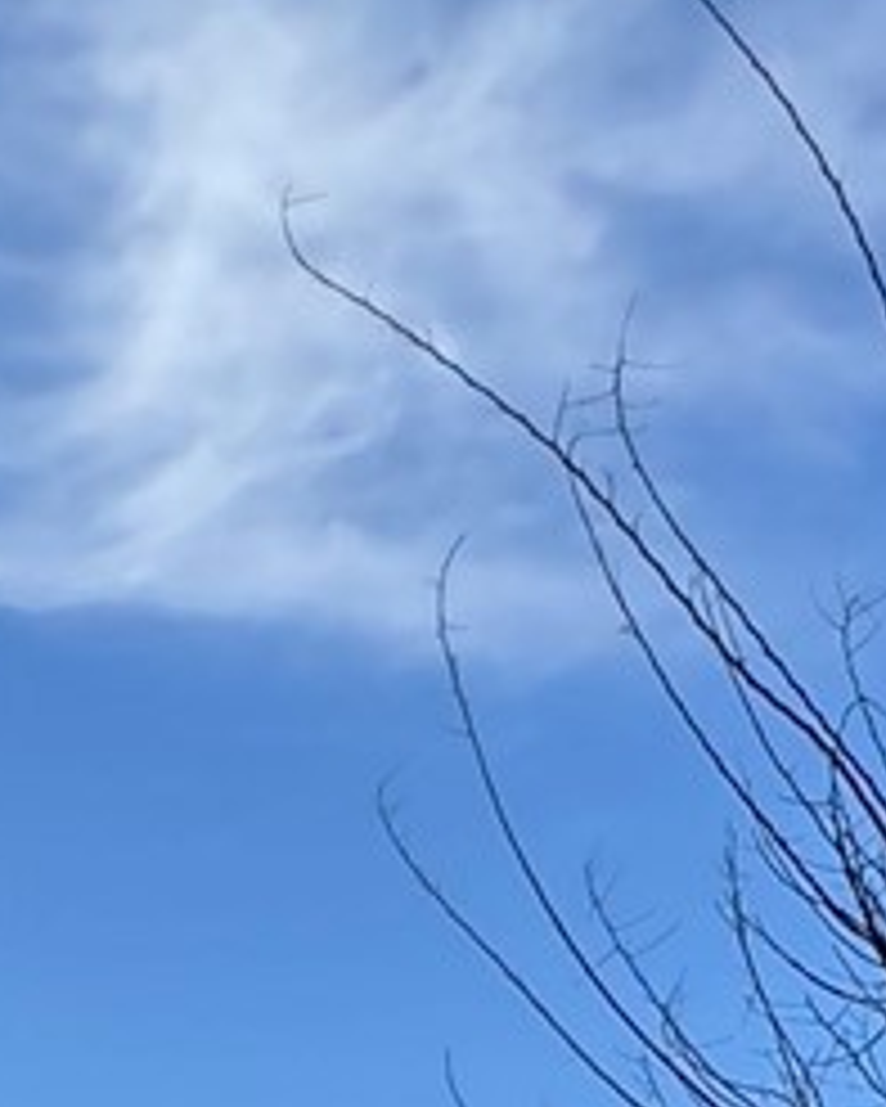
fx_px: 2915
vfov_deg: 16.7
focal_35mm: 89
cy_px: 2156
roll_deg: -1.2
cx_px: -175
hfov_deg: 16.6
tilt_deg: -3.2
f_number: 2.2
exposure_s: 1/1217
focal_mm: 2.22
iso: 50
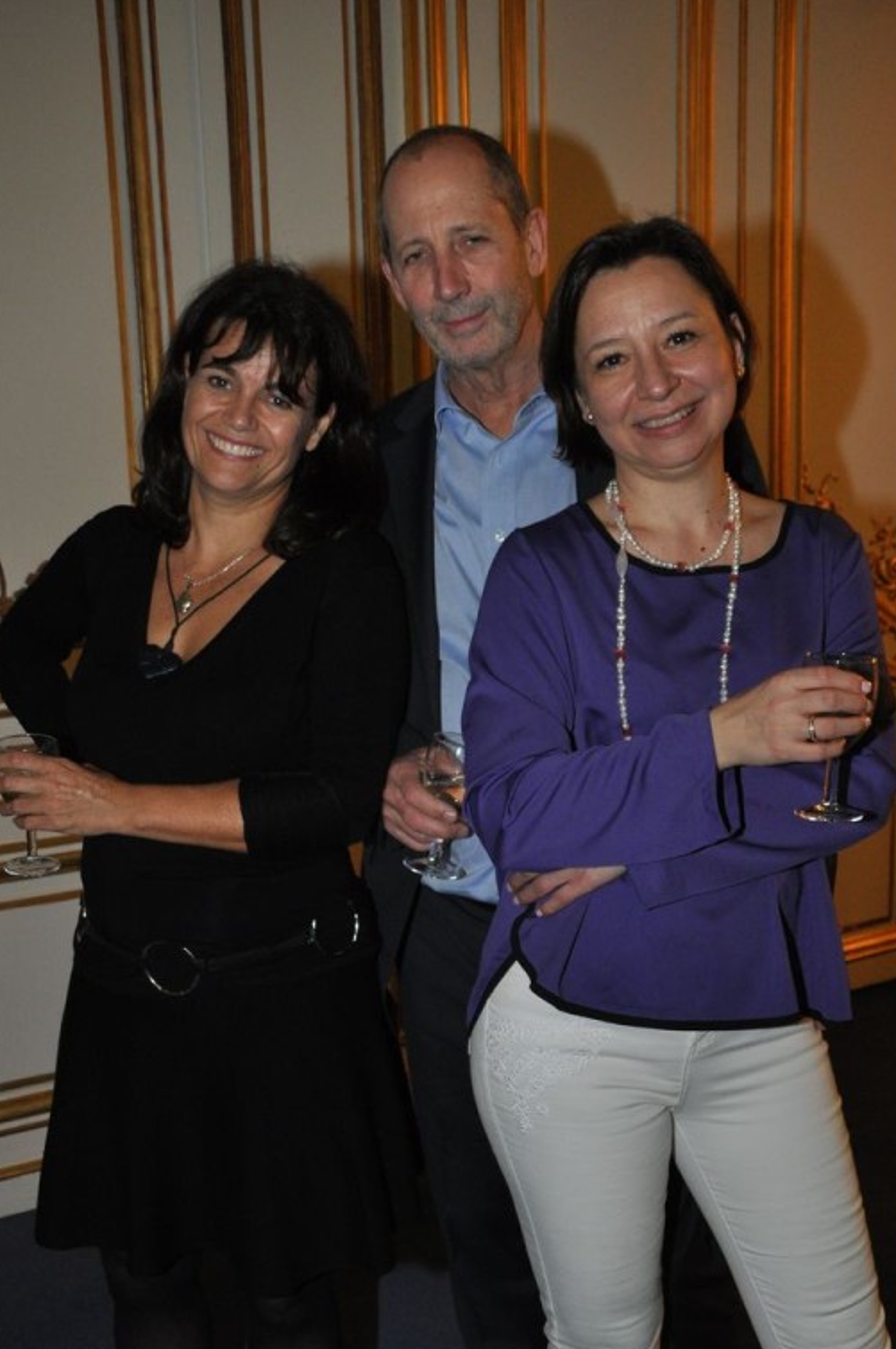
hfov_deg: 31.8
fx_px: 1571
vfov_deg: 46.1
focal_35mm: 42
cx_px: 486
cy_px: 832
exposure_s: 1/60
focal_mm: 22
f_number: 4
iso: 800
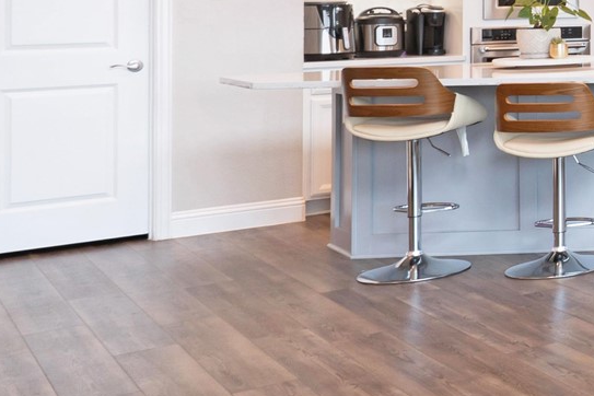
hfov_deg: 19.5
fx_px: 1122
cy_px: 21
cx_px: 1139
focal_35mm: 68
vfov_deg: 19.6
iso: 500
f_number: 9
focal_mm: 17
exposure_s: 1/13
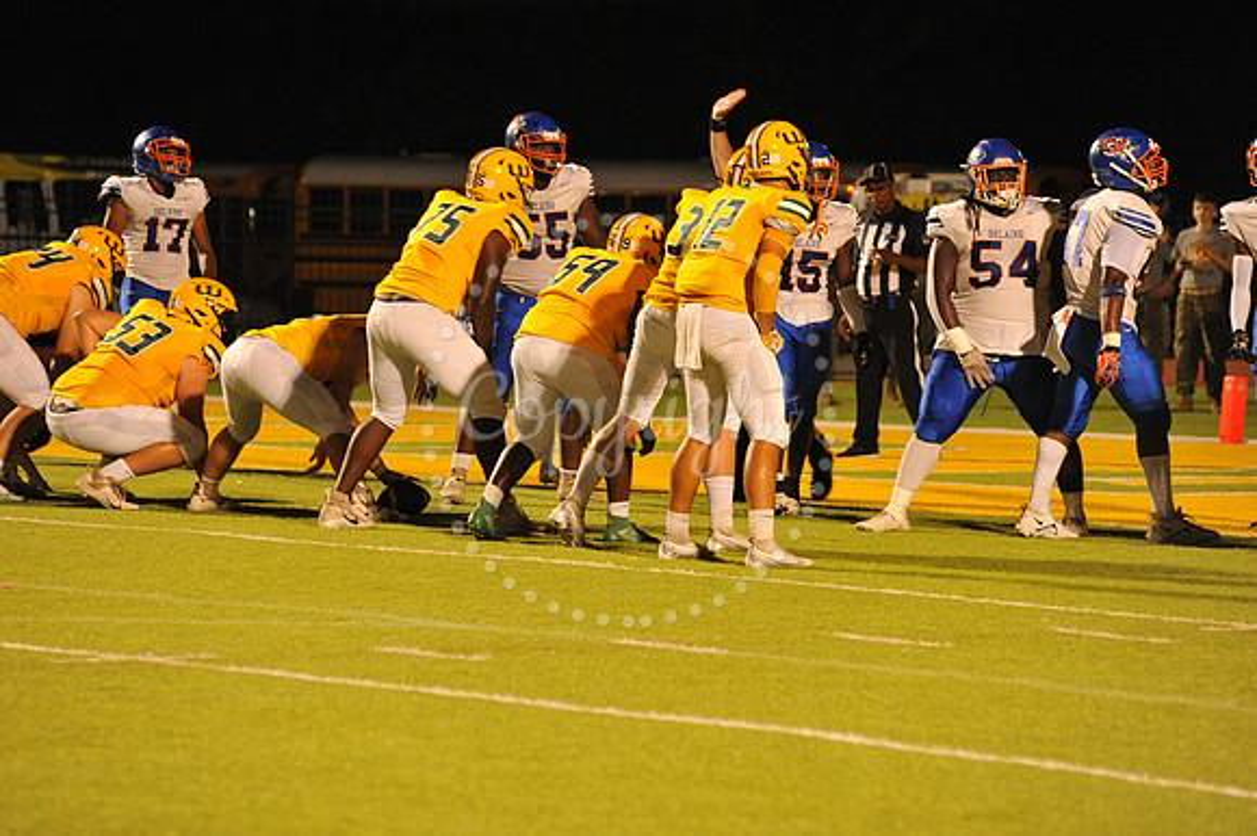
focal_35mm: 200
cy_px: 418
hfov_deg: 10.3
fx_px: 6979
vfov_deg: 6.9
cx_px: 628
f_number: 5
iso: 3200
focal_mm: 200
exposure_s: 1/160
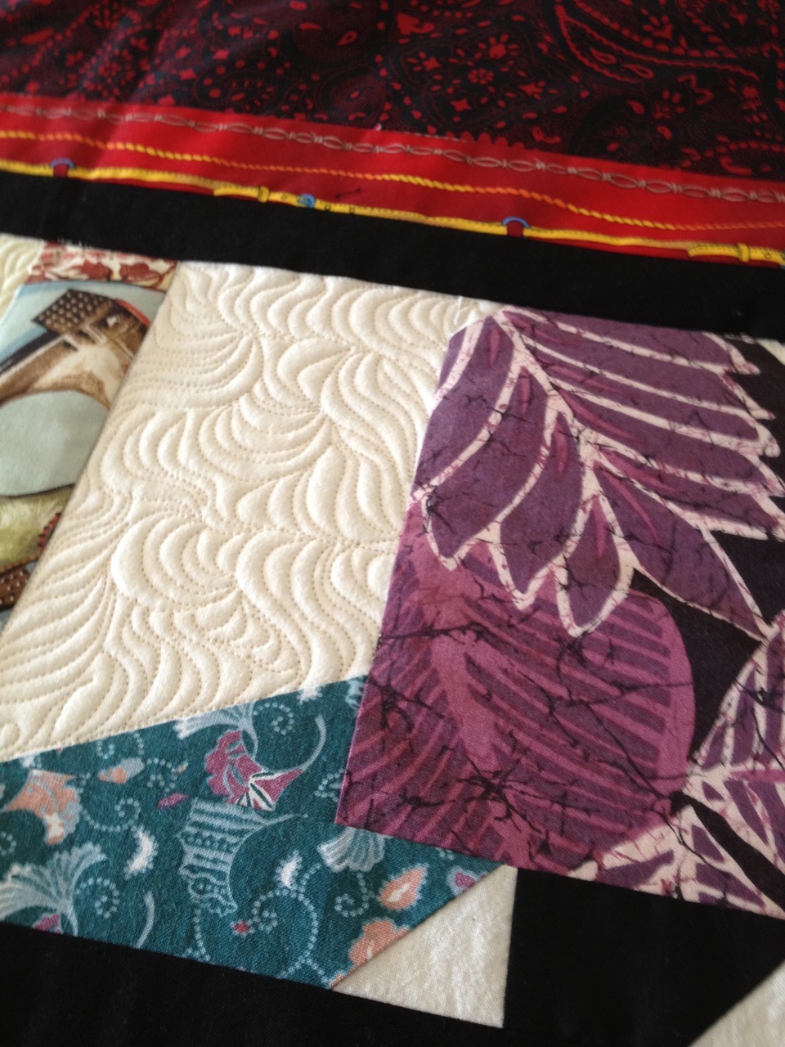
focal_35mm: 35
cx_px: 392
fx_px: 1058
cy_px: 524
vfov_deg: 52.6
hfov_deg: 40.7
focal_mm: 4.28
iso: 100
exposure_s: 1/20
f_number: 2.4
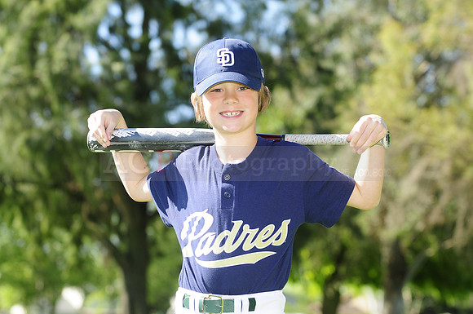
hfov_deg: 17.1
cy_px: 157
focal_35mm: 120
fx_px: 1574
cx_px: 236
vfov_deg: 11.4
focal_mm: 80
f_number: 4.5
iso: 200
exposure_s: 1/500
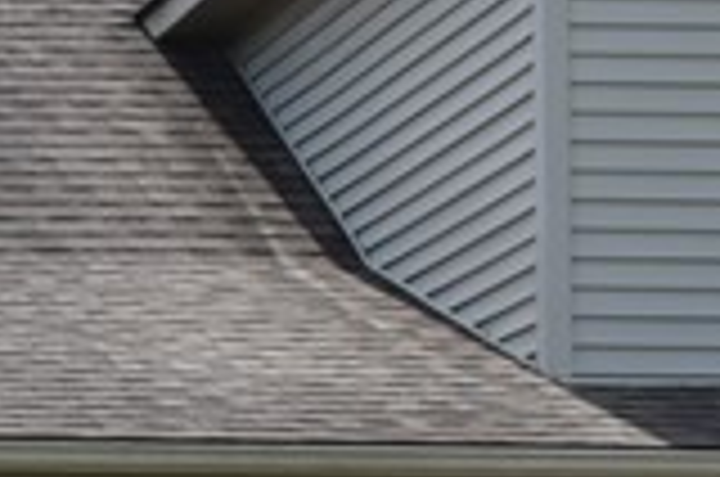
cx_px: -1269
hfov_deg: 8.7
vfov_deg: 6.6
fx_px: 4072
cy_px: 832
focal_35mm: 204
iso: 100
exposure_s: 1/200
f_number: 8
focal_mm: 20
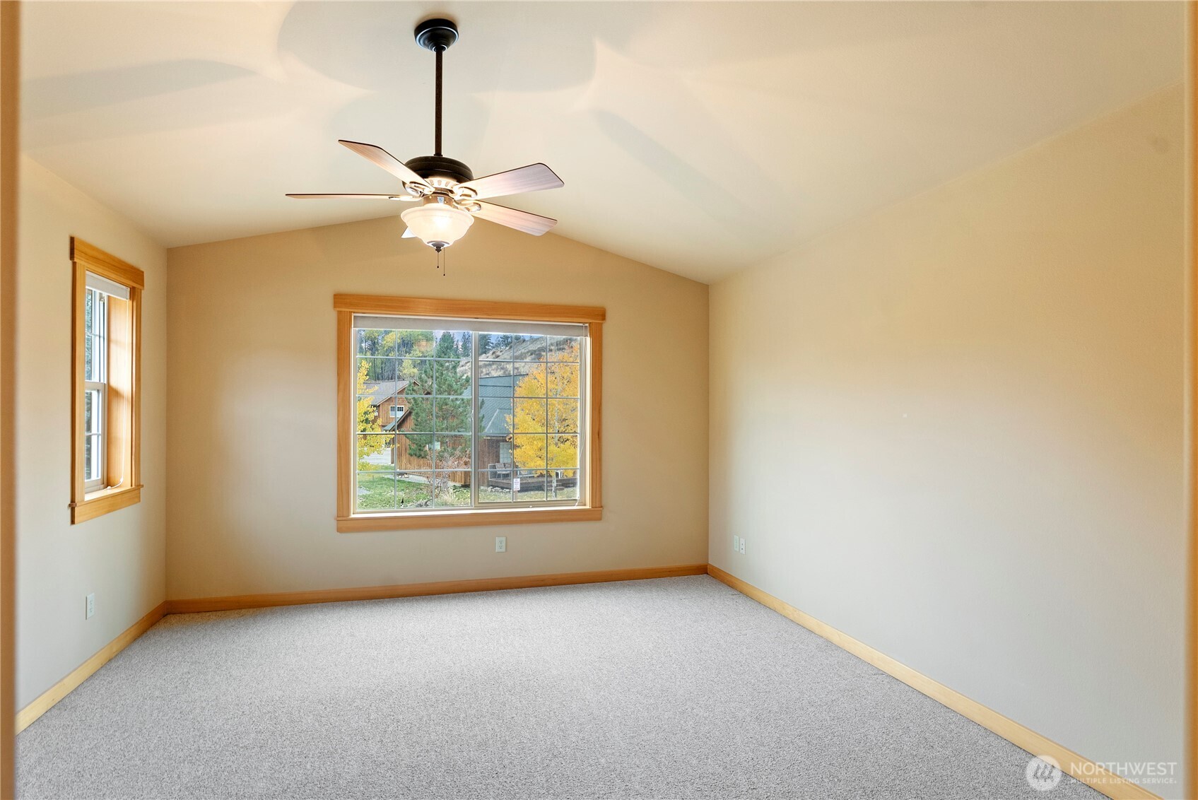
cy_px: 400
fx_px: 613
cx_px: 599
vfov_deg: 66.3
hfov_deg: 88.7
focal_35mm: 18
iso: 400
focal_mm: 18.4
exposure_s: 1/8
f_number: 6.3
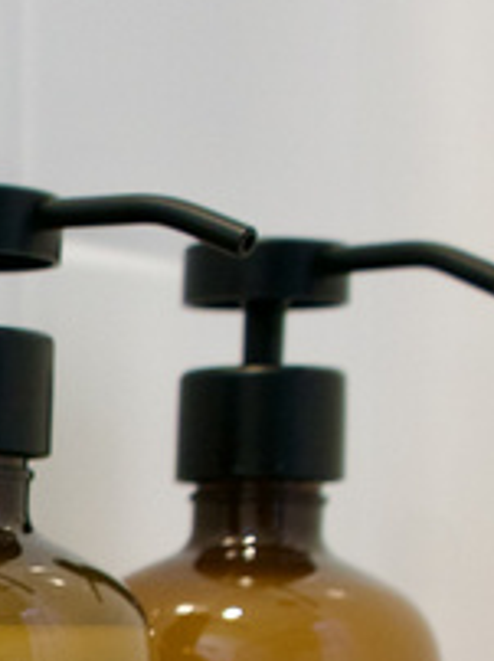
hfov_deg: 8.4
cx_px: -523
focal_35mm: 166
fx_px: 3165
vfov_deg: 11.5
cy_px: 920
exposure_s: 1/160
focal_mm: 29
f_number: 4
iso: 1250
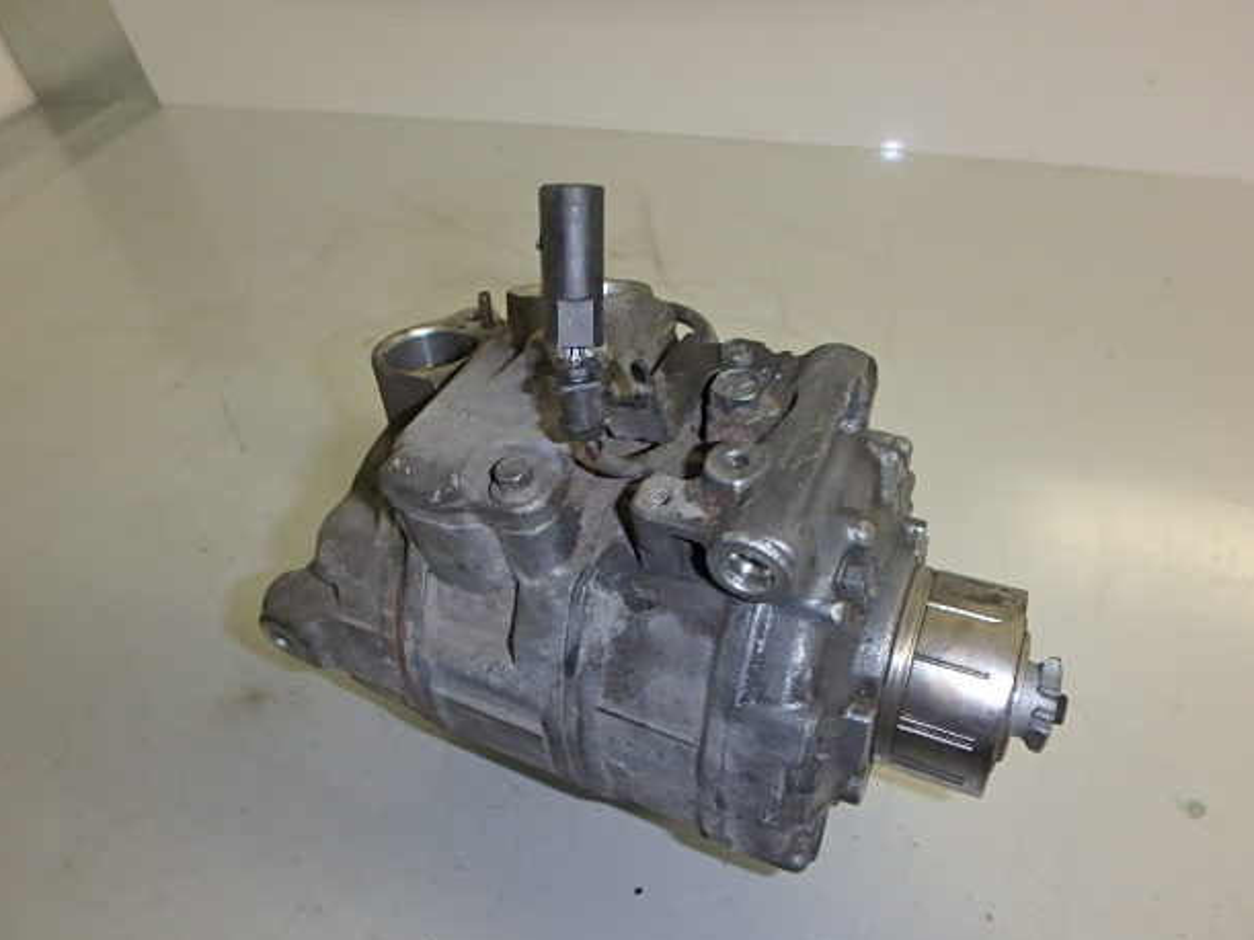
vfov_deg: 61.0
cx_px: 618
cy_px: 491
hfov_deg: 76.4
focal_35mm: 22
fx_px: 797
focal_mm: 3.7
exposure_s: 1/50
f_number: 3.5
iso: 320
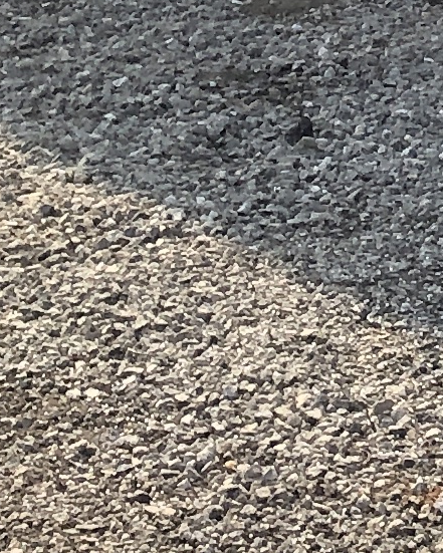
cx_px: 1319
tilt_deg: +3.8
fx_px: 3277
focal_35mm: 200
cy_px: -958
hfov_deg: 7.0
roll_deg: +1.6
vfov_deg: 8.5
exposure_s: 1/1143
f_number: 1.8
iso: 20
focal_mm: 3.99
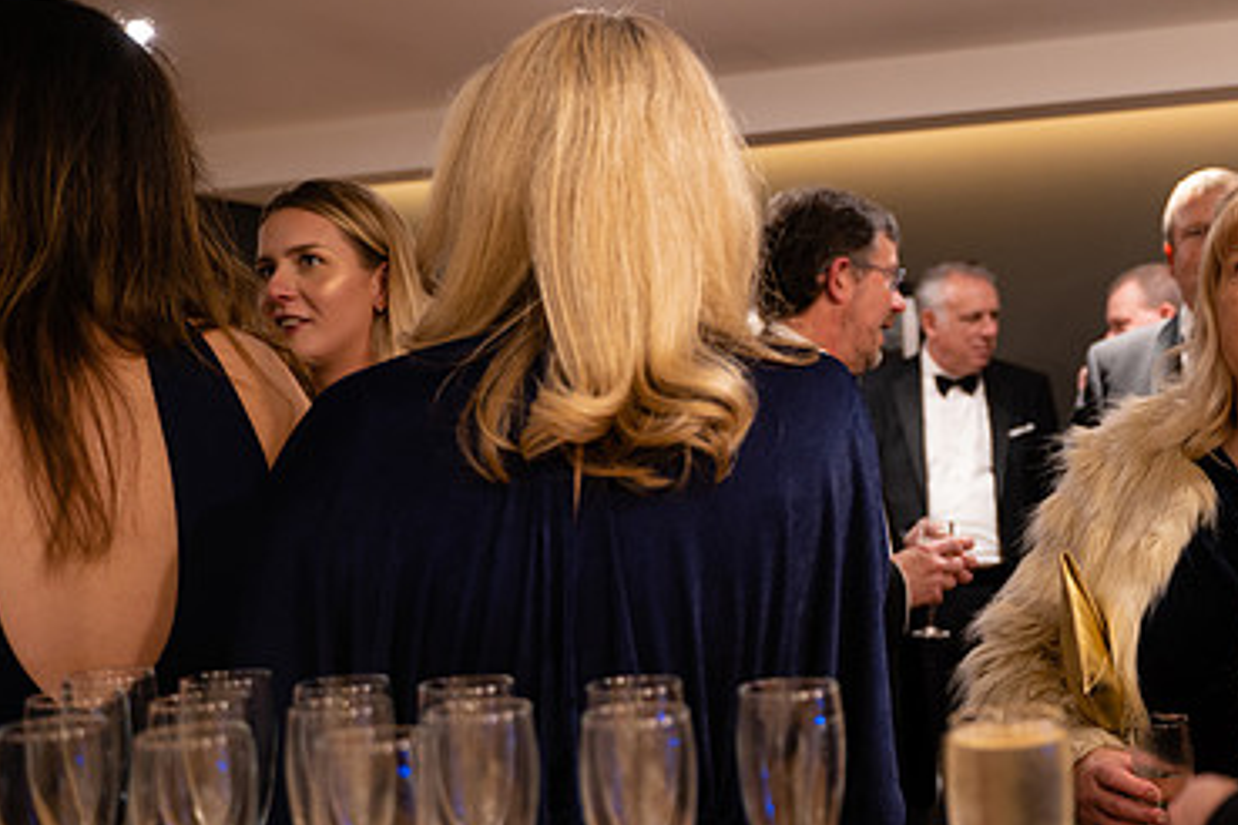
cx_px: 939
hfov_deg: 43.0
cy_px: 327
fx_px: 1513
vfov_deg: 30.4
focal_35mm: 44
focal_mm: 28
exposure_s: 1/30
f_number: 2.8
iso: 1250
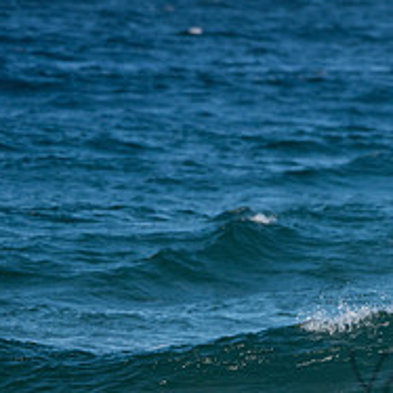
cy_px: 365
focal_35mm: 817
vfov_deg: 2.1
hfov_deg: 2.1
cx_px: 565
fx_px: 10494
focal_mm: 310
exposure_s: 1/2500
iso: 400
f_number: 5.6
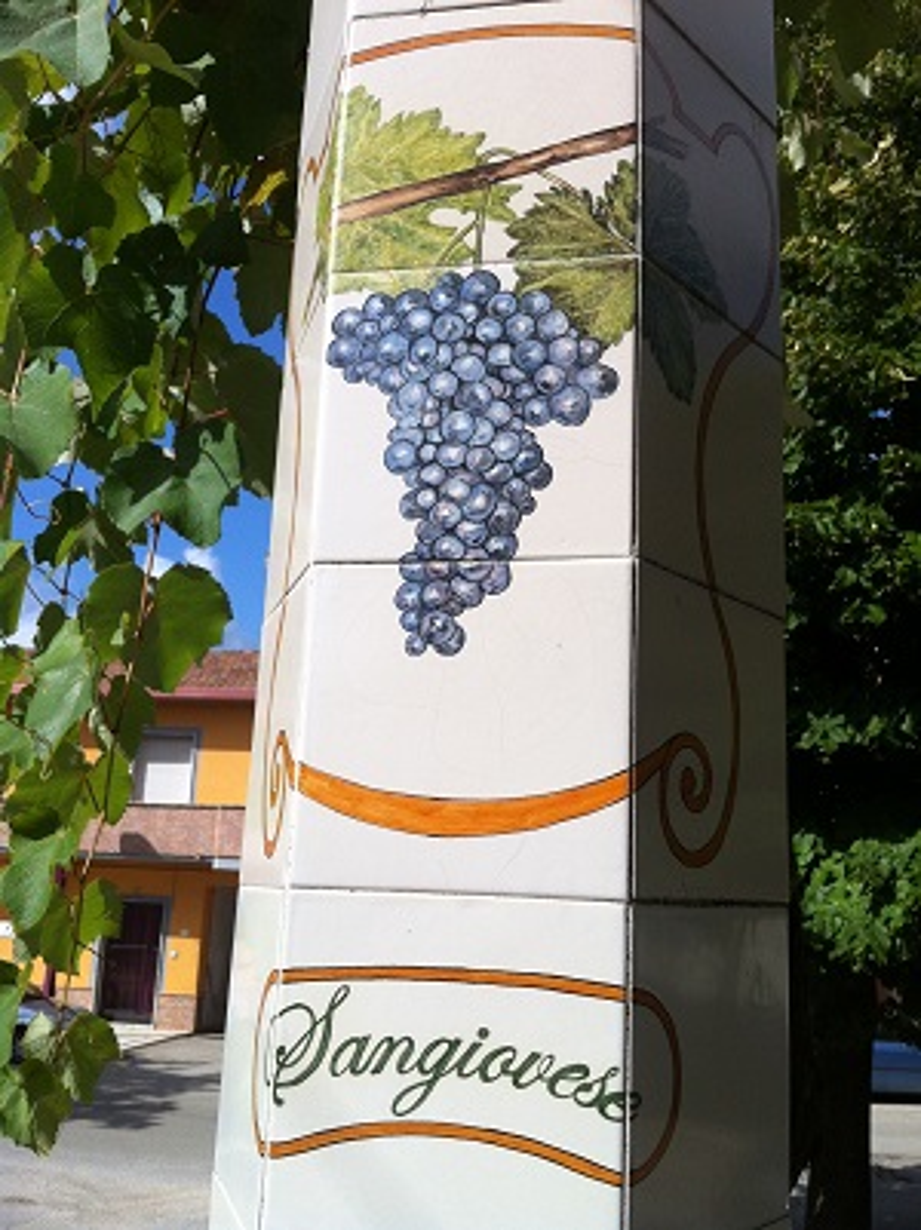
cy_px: 615
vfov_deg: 52.7
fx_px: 1244
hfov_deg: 40.6
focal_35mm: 35
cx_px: 460
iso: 80
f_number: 2.8
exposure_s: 1/2155
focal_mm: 3.85
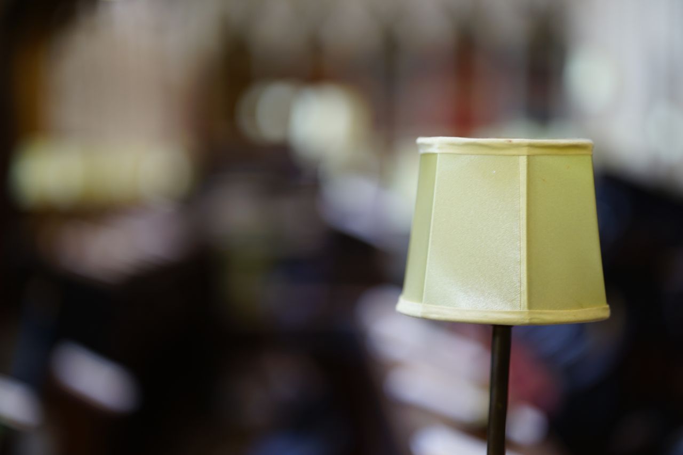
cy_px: 228
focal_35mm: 85
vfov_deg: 16.1
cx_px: 342
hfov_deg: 23.9
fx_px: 1612
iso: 200
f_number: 1.8
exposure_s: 1/15
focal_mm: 85
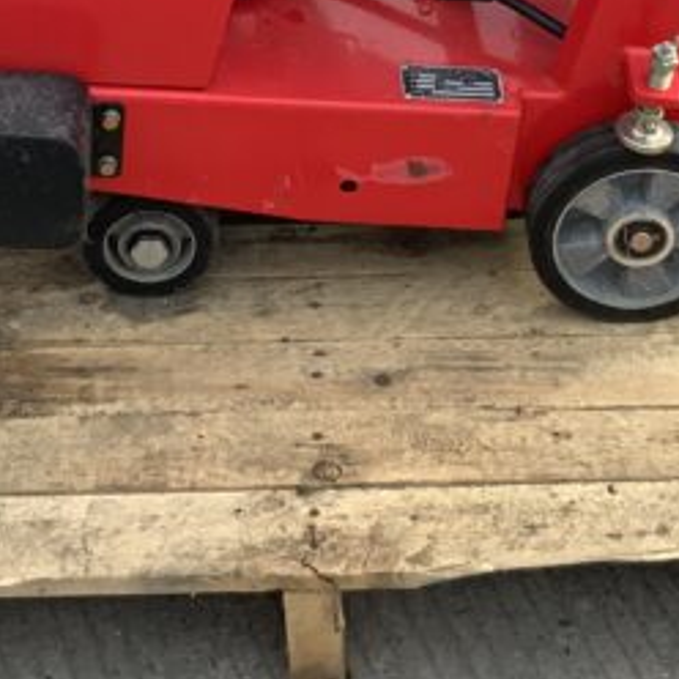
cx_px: 427
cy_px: -219
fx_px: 2352
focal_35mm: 106
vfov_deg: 15.6
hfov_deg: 16.4
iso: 16
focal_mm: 3
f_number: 1.8
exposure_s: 1/253
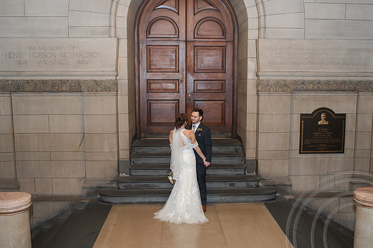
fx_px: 396
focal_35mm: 38
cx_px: 198
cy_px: 132
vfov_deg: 34.8
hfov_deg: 50.4
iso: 1000
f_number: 3.5
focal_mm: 35
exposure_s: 1/200
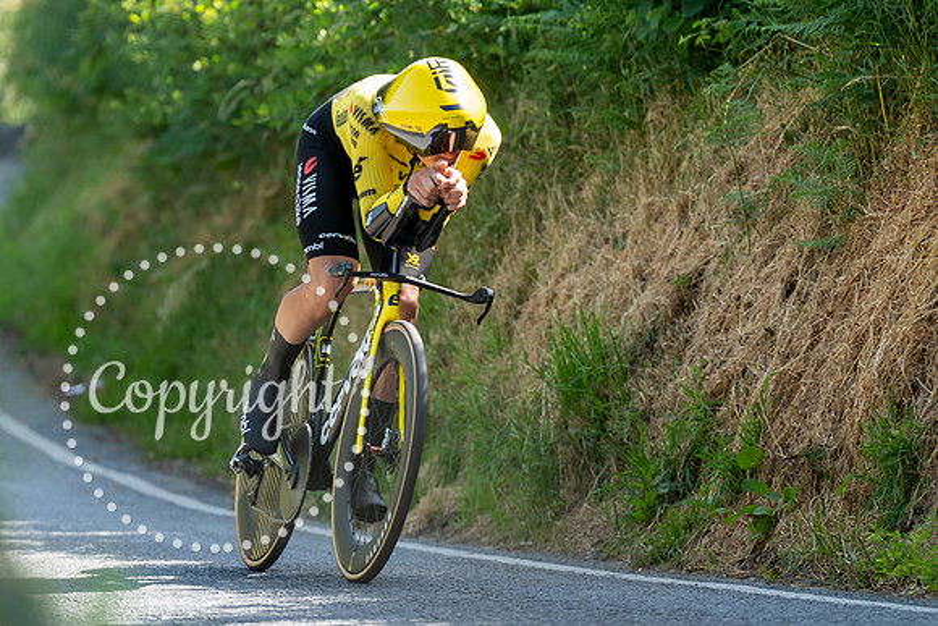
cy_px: 315
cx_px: 436
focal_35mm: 313
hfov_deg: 6.6
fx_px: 8158
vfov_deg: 4.4
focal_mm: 200
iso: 500
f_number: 3.5
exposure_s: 1/1000
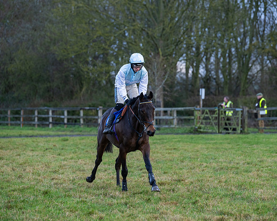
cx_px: 143
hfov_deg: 11.4
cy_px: 110
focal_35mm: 169
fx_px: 1384
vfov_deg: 9.1
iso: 800
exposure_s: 1/500
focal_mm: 150
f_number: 4
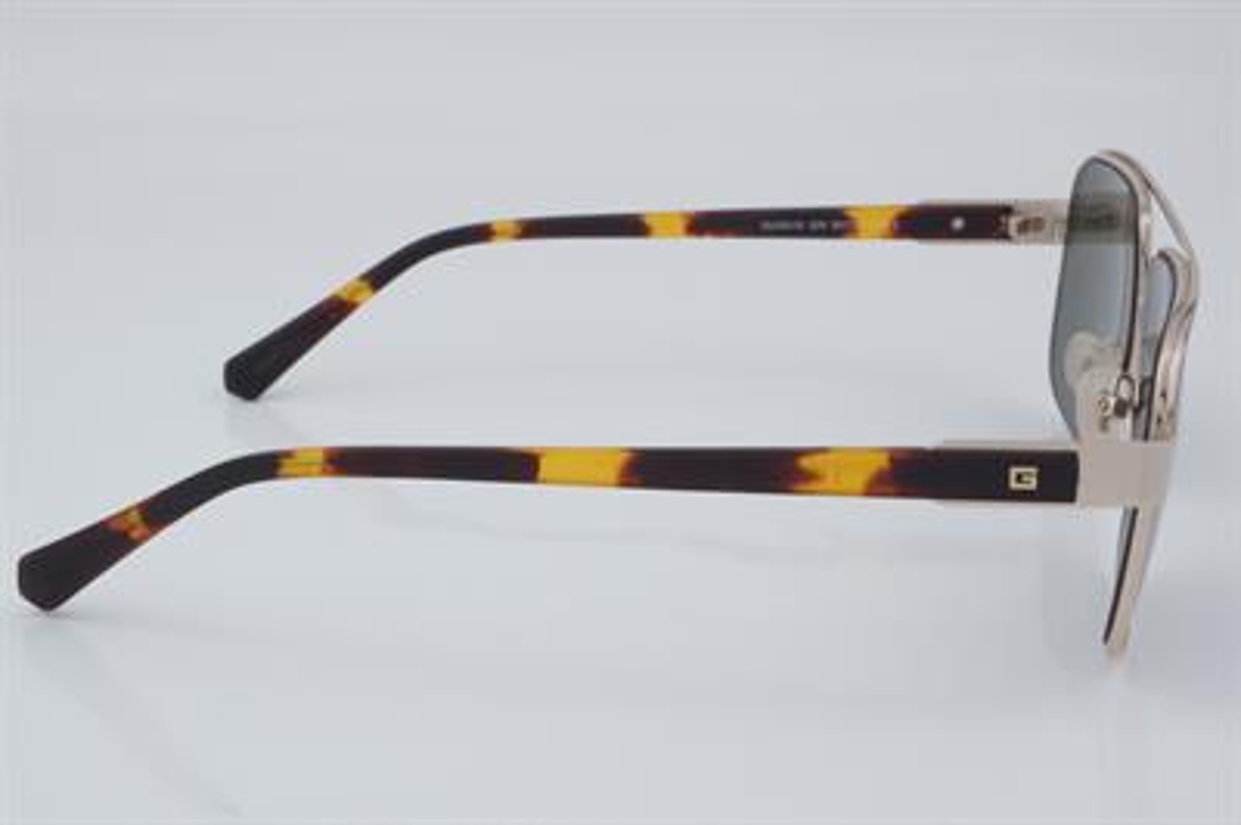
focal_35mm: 75
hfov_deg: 27.0
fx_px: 2583
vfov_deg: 18.2
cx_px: 620
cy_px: 412
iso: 100
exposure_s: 1/4
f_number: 32
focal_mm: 50
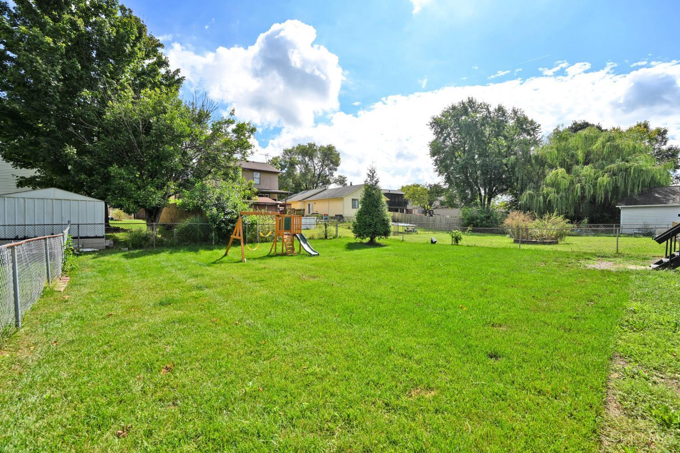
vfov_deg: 81.2
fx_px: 264
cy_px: 226
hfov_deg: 104.3
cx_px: 340
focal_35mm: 14
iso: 100
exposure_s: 1/400
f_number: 7.1
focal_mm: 14
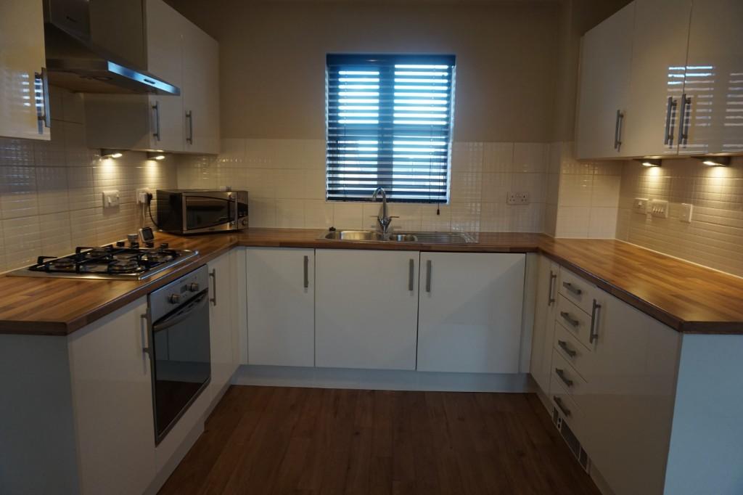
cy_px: 248
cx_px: 372
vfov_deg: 53.1
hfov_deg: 73.8
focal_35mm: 24
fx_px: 495
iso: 800
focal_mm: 16
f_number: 4
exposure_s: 1/160
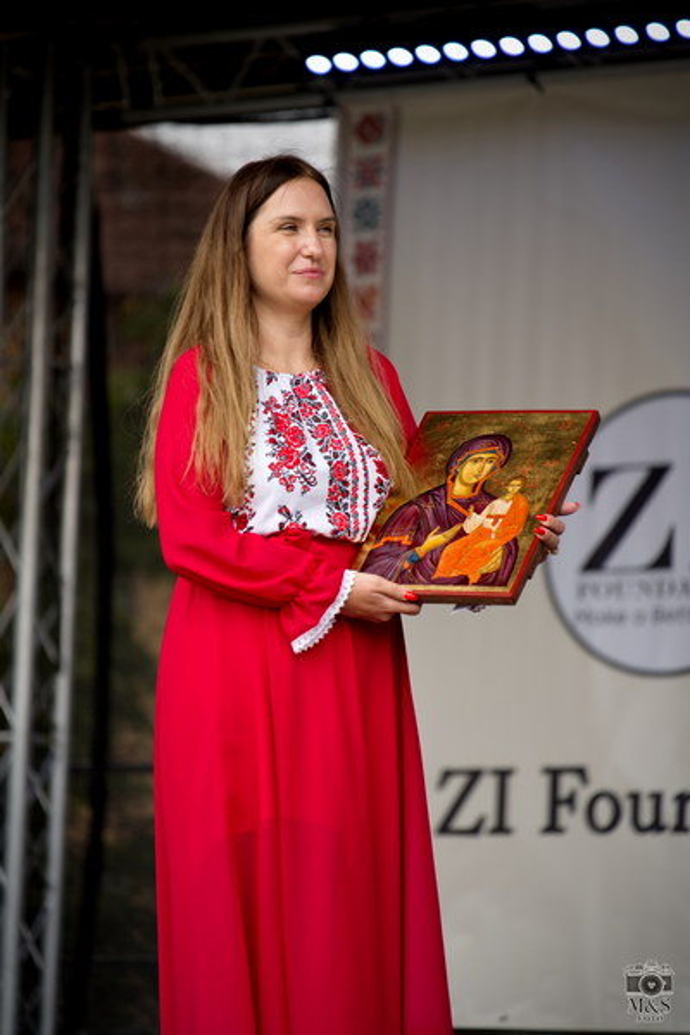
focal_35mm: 150
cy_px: 518
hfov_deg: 9.1
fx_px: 4312
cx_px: 345
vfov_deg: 13.7
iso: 160
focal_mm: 150
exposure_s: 1/160
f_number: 2.8
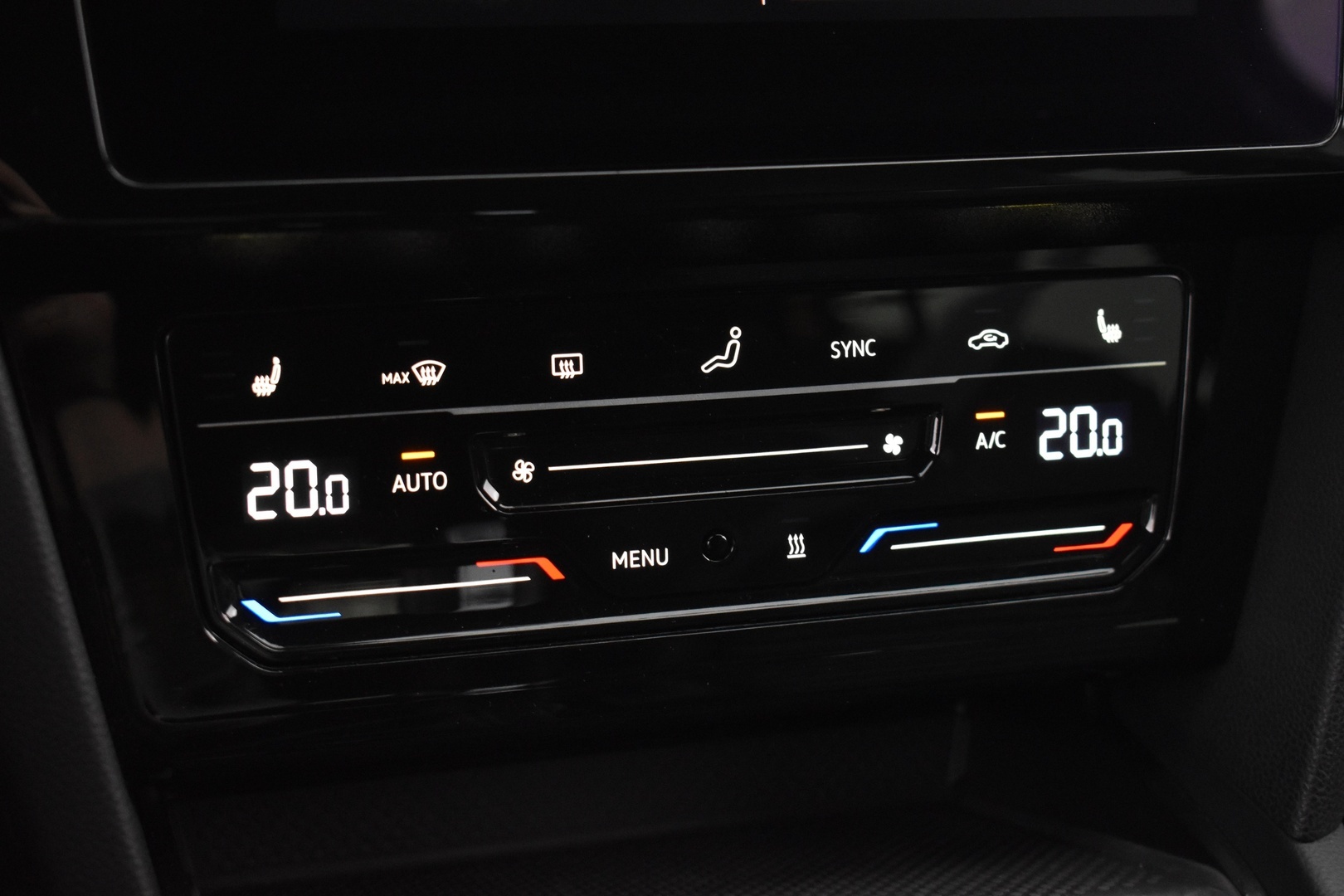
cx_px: 672
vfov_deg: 19.7
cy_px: 448
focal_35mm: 69
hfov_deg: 29.2
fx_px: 2576
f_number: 5.3
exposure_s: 1/13
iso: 3200
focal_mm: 46
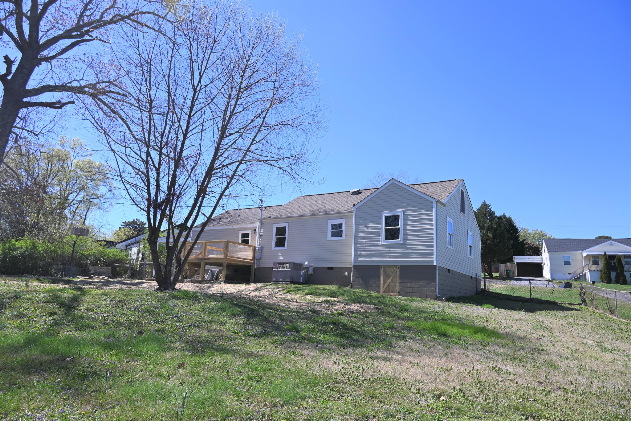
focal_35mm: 24
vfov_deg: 53.2
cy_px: 210
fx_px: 421
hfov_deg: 73.7
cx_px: 316
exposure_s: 1/320
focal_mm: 24
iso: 100
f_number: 6.3
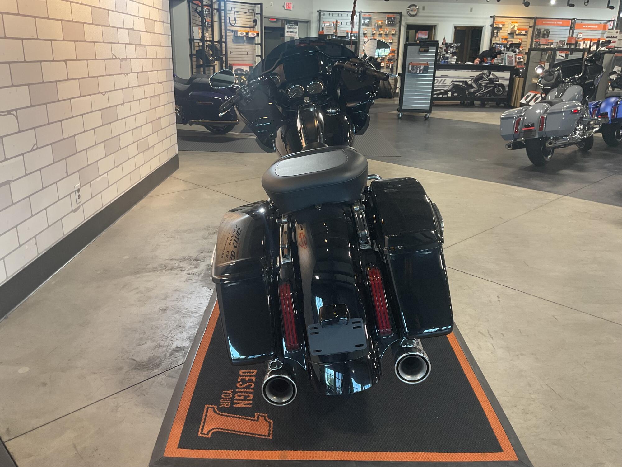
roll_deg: -0.7
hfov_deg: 61.7
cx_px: 311
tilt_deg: -19.1
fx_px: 521
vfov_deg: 48.2
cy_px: 234
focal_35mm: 29
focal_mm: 3
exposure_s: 1/50
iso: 80
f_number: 1.8
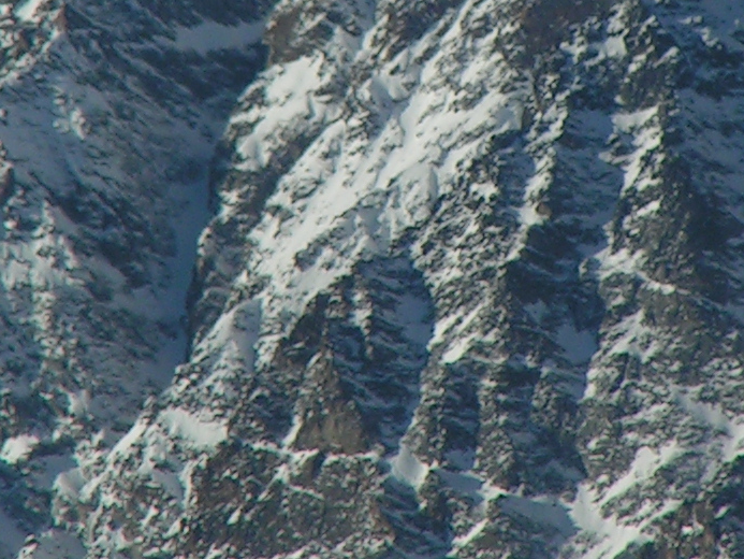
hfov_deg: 1.8
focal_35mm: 1123
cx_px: 414
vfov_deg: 1.3
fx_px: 24141
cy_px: -96
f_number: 7.1
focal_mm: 58
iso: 50
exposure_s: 1/800
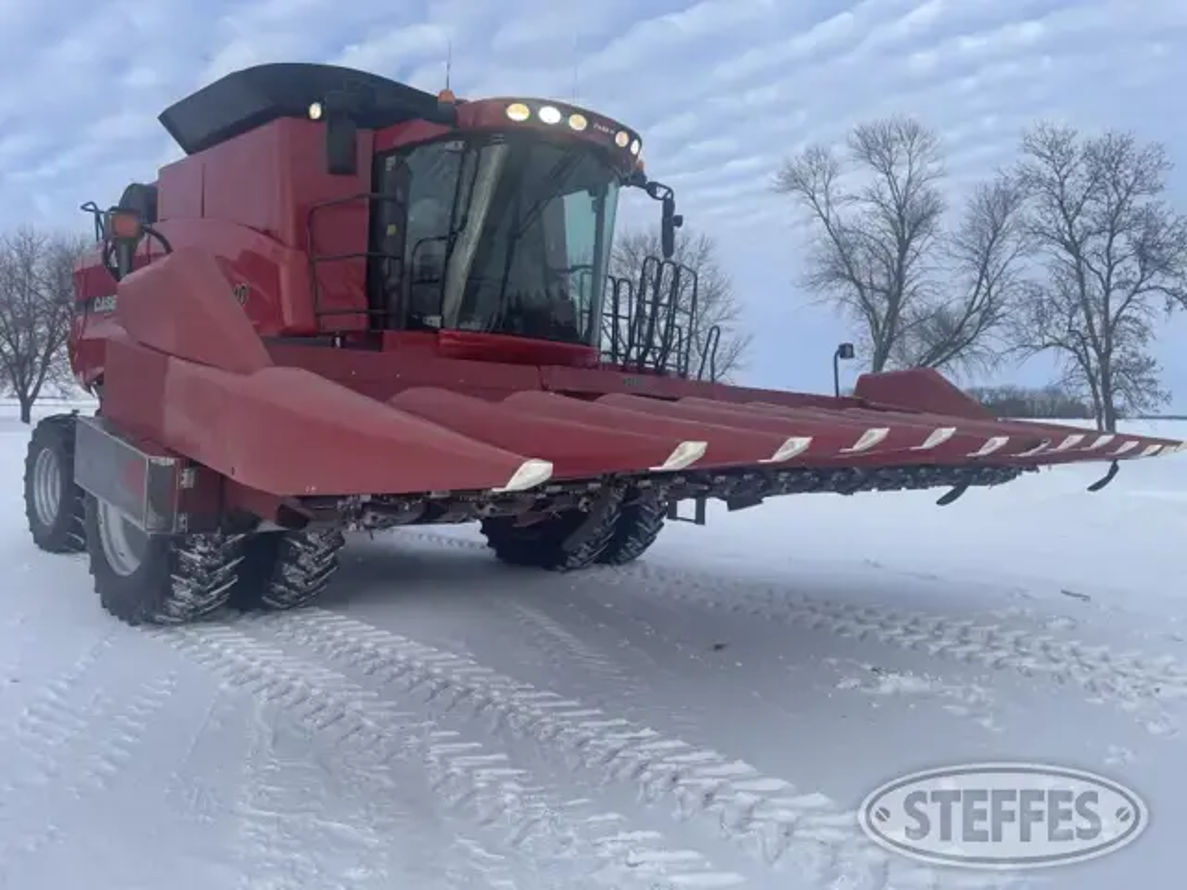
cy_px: 445
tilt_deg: -1.7
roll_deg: -0.9
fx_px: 892
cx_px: 594
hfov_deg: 67.3
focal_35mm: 26
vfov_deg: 53.1
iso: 32
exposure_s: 1/2353
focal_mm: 4.2
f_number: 1.6
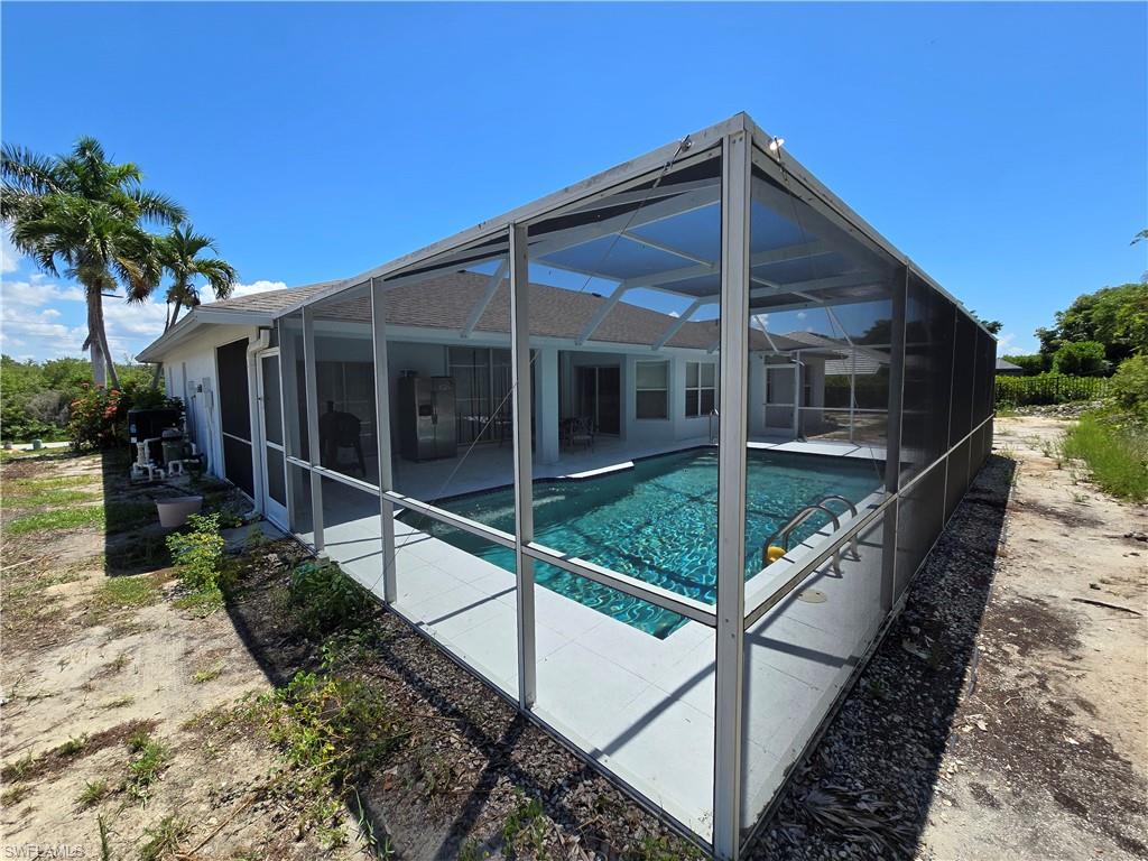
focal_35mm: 13
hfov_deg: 106.2
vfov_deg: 89.9
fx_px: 431
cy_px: 430
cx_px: 574
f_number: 2.2
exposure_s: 1/2043
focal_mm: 2.2
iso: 50
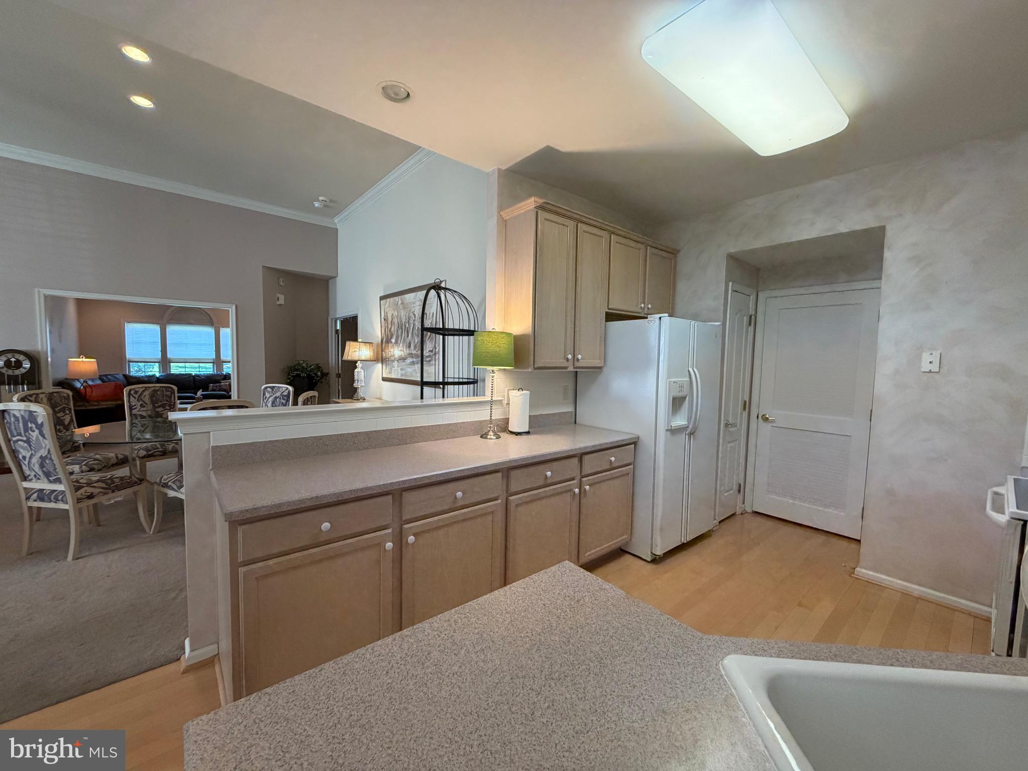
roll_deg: -0.7
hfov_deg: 102.1
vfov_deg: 85.7
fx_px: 416
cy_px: 386
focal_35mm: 14
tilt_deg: -4.3
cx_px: 514
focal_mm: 2.22
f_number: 2.2
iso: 160
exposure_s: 1/60
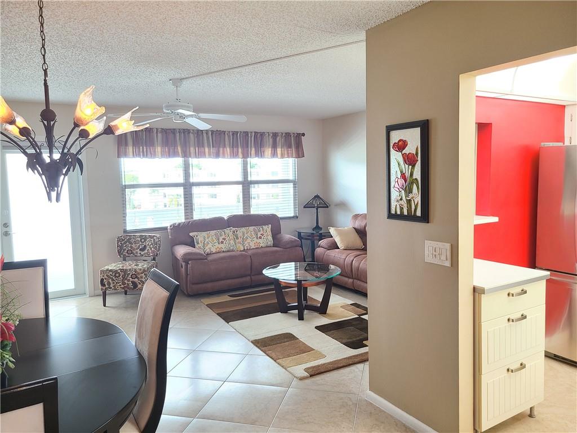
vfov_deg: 53.1
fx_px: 433
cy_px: 216
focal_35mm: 26
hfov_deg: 67.3
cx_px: 288
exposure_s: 1/59
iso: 200
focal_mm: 5.4
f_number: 1.8
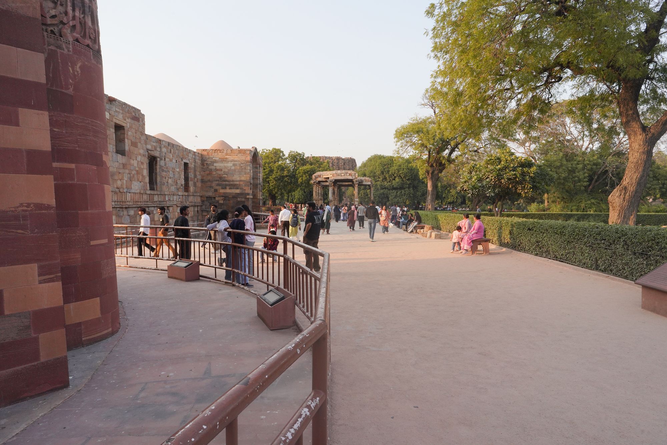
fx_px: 445
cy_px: 222
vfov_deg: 53.1
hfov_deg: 73.7
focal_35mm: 24
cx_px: 334
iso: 640
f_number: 18
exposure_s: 1/100
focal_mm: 24
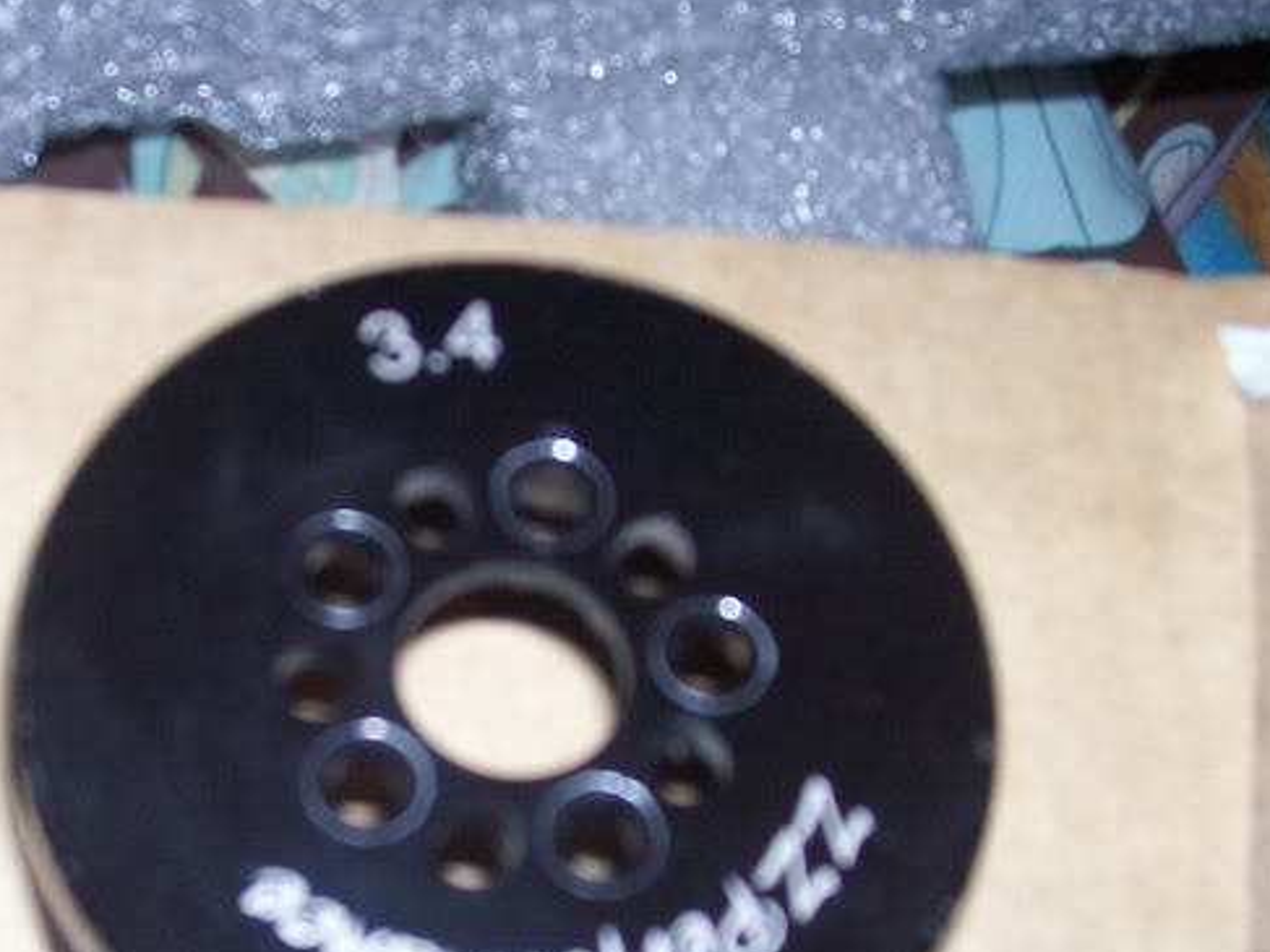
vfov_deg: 21.2
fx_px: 2531
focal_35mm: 69
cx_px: 449
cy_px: 668
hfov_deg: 28.0
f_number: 2.9
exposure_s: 1/120
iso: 140
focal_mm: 7
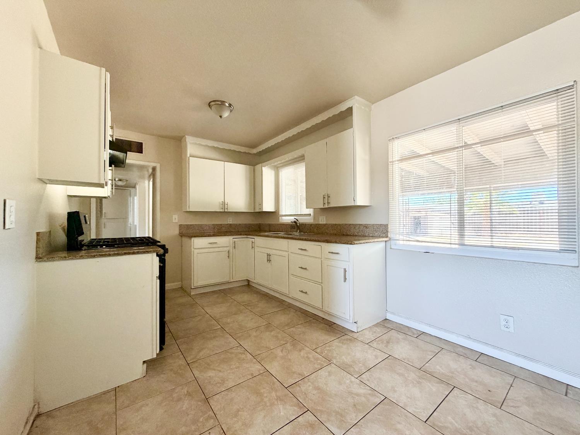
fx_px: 235
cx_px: 290
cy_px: 218
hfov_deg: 102.1
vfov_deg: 85.7
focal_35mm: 14
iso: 320
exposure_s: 1/68
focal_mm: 2.22
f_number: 2.2
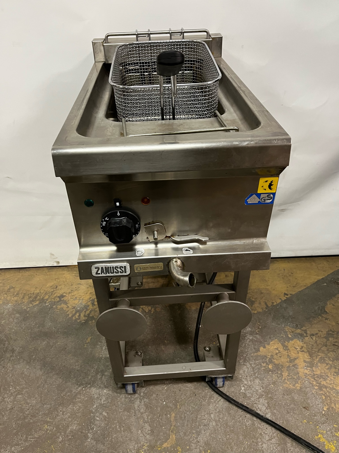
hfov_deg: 53.0
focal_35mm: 26
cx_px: 170
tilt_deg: -37.9
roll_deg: +4.0
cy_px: 226
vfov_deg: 67.3
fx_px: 340
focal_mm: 5.1
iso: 200
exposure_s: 1/50
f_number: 1.6
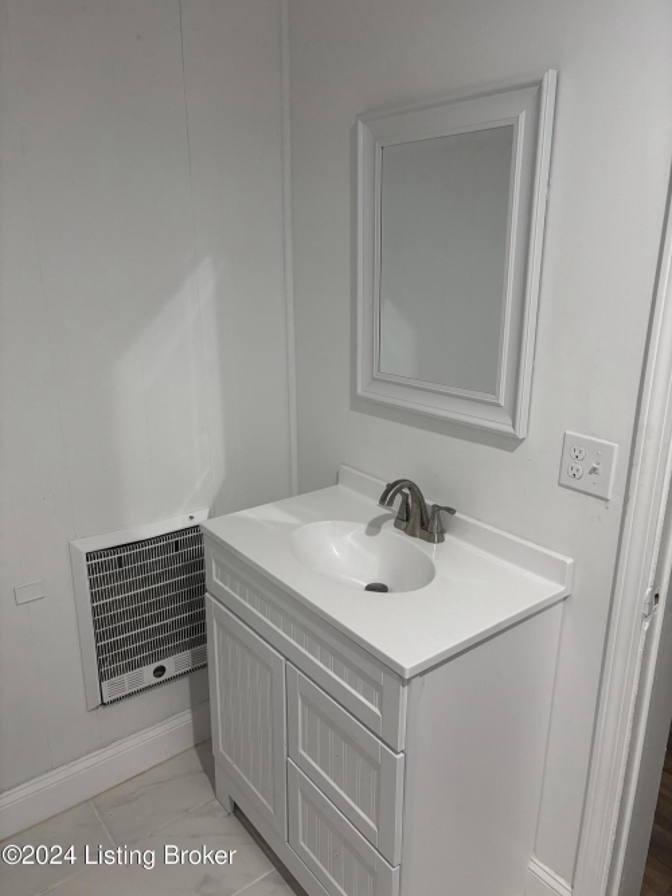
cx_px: 336
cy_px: 448
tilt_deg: -18.0
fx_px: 673
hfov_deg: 53.0
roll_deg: -1.0
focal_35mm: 26
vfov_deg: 67.3
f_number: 1.6
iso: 160
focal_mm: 5.96
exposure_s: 1/60
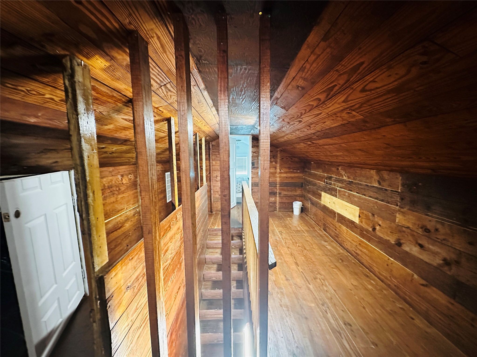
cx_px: 238
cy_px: 178
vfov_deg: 85.7
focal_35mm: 14
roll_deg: +0.1
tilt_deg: -7.1
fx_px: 193
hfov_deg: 102.1
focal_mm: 2.22
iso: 1250
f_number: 2.2
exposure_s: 1/40
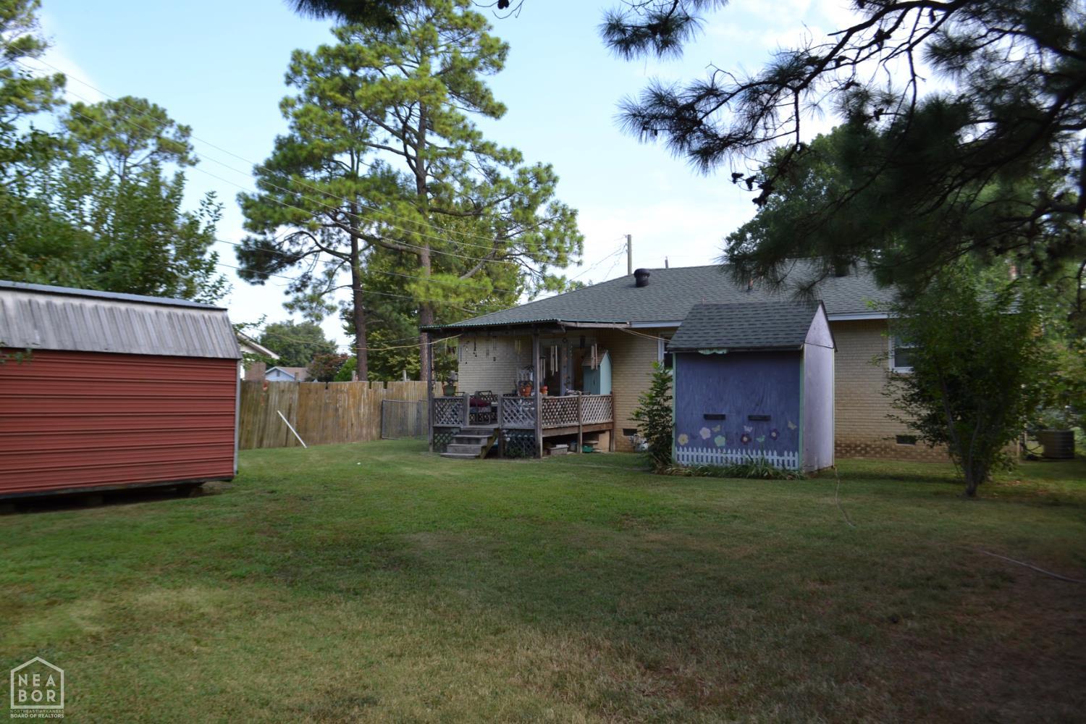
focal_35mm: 27
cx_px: 543
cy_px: 362
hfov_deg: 67.4
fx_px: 814
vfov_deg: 47.9
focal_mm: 18
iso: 100
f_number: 5.6
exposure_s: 1/125
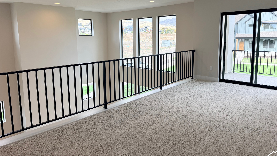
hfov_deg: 69.8
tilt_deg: -7.4
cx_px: 142
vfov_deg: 42.7
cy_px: 61
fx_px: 198
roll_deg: +0.9
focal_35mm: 27
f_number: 1.78
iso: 80
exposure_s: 1/348
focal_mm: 6.76
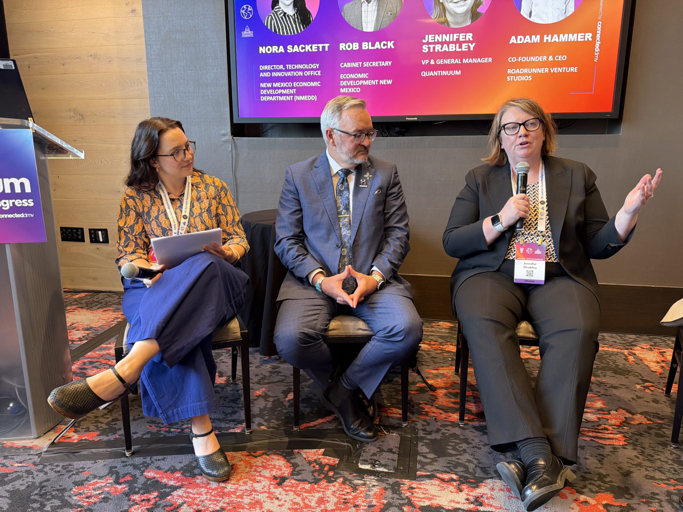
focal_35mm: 24
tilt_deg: -10.6
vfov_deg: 56.8
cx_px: 342
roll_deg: +0.4
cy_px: 256
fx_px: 474
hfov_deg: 71.6
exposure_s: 1/120
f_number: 1.78
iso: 250
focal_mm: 6.76
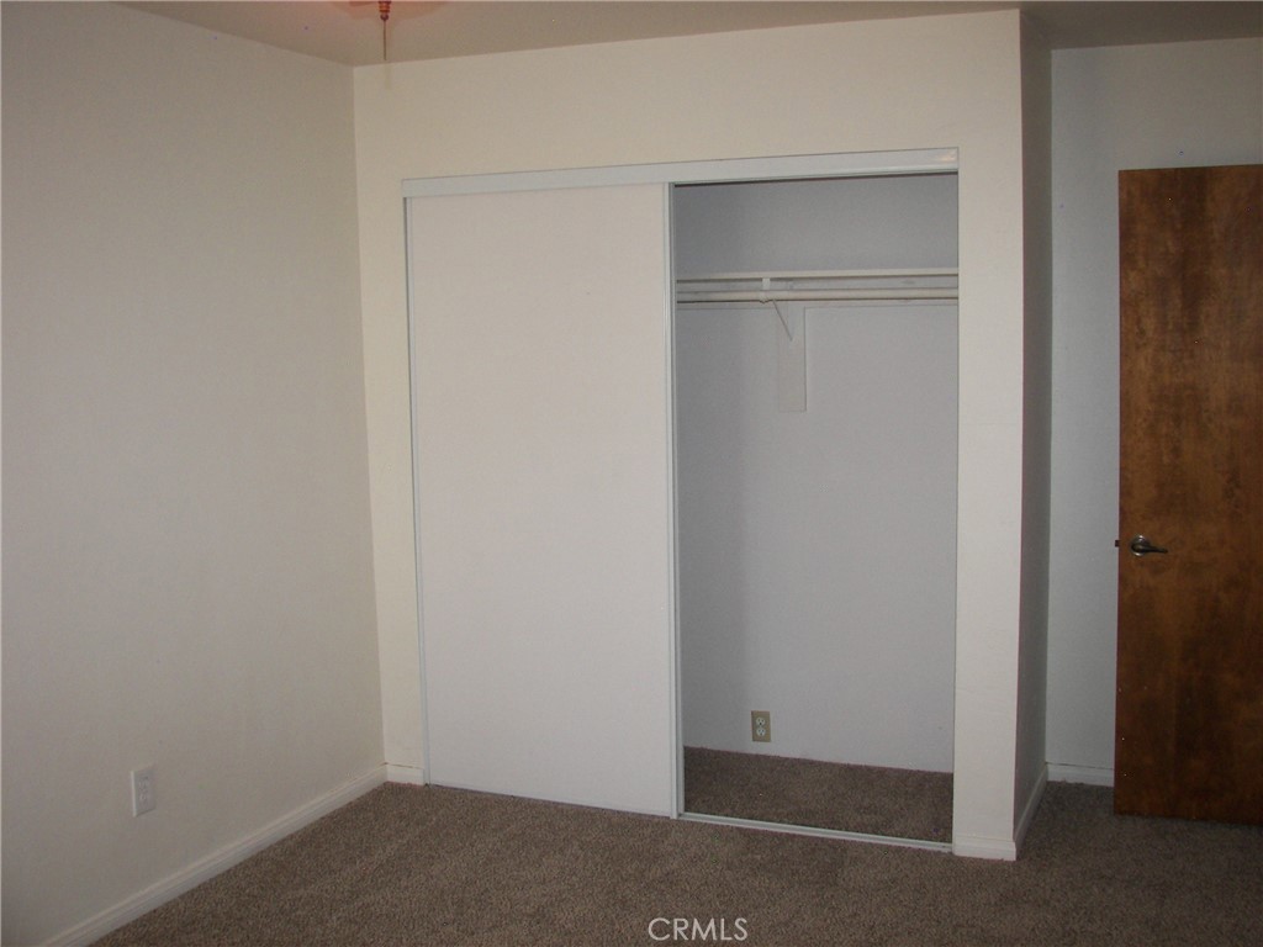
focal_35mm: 36
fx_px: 1313
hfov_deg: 51.4
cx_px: 632
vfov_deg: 39.7
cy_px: 474
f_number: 2.8
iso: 100
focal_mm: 6
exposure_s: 1/30
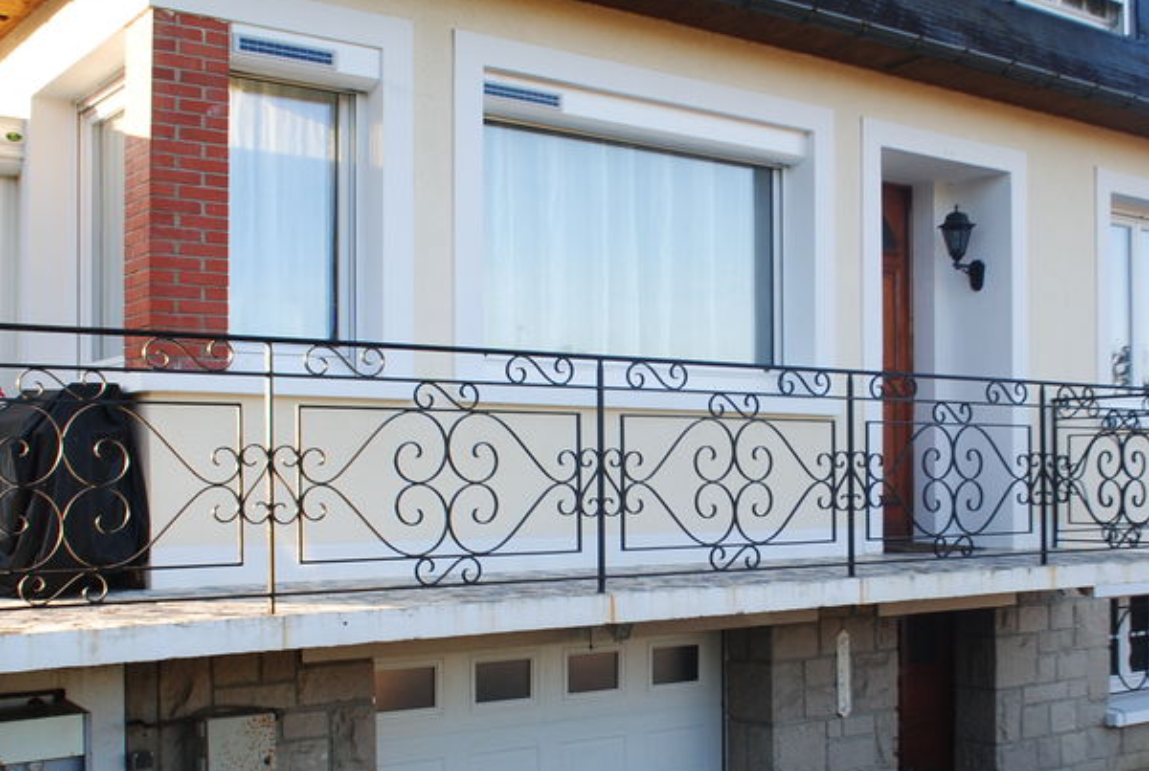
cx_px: 666
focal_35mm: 55
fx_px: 1759
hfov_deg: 36.1
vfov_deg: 24.7
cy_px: 491
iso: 200
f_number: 8
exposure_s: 1/80
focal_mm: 22
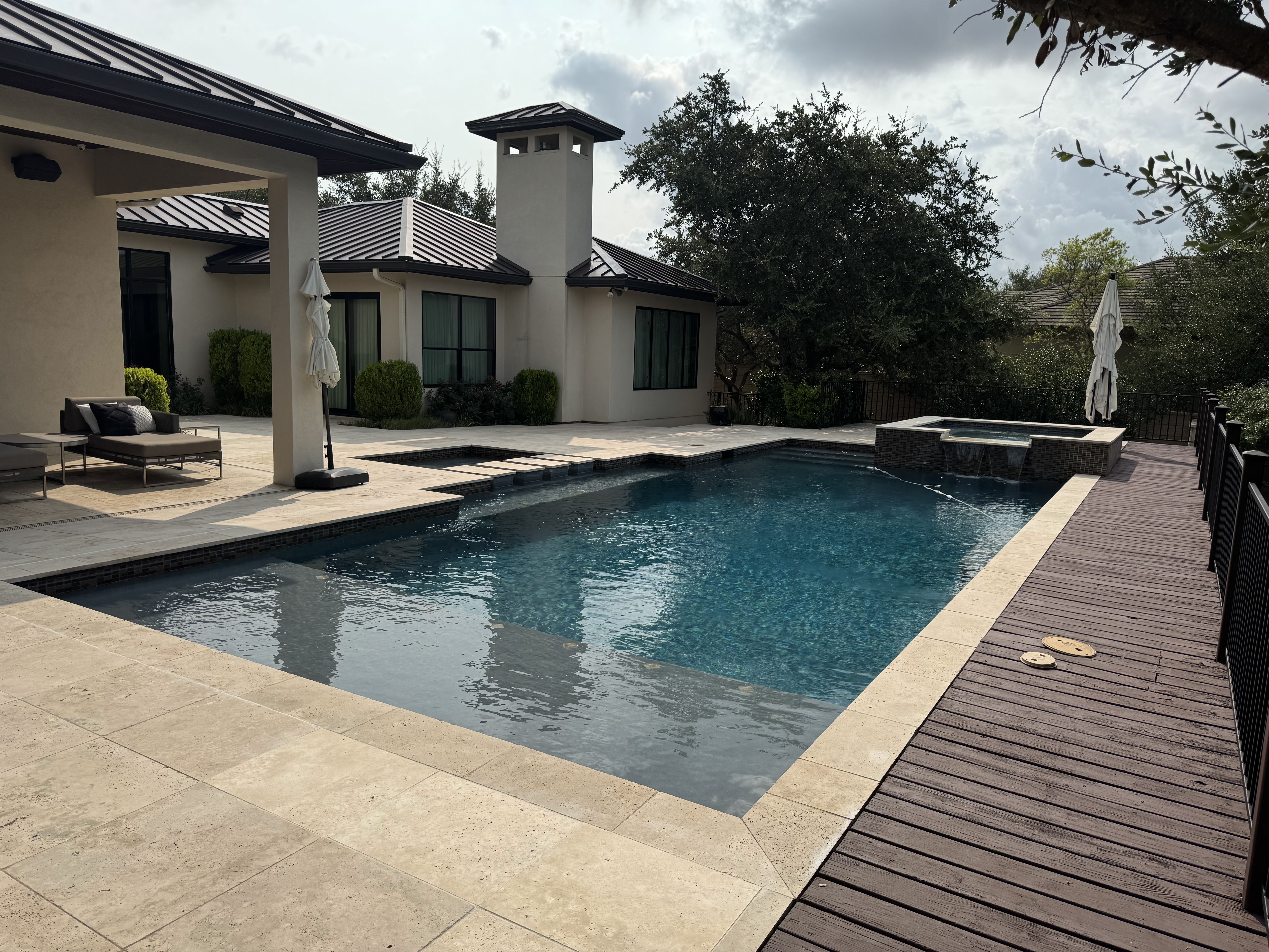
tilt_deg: -8.8
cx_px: 634
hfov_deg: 71.6
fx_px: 880
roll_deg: -1.8
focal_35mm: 24
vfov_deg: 56.8
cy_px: 476
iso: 80
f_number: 1.78
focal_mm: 6.76
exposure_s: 1/5814
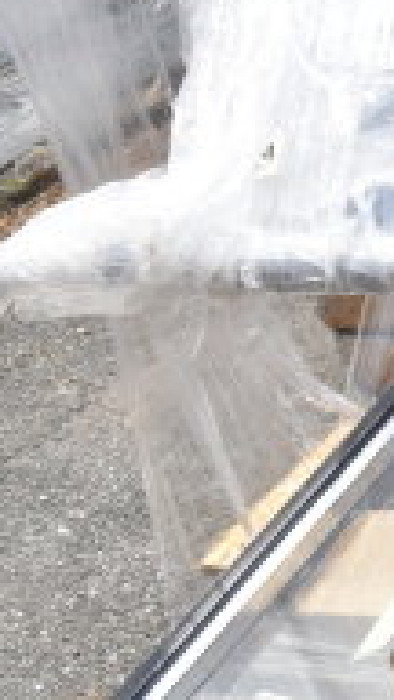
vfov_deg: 19.4
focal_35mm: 110
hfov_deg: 9.3
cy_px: 279
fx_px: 2043
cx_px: 1087
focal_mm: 22
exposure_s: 1/250
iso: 200
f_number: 8
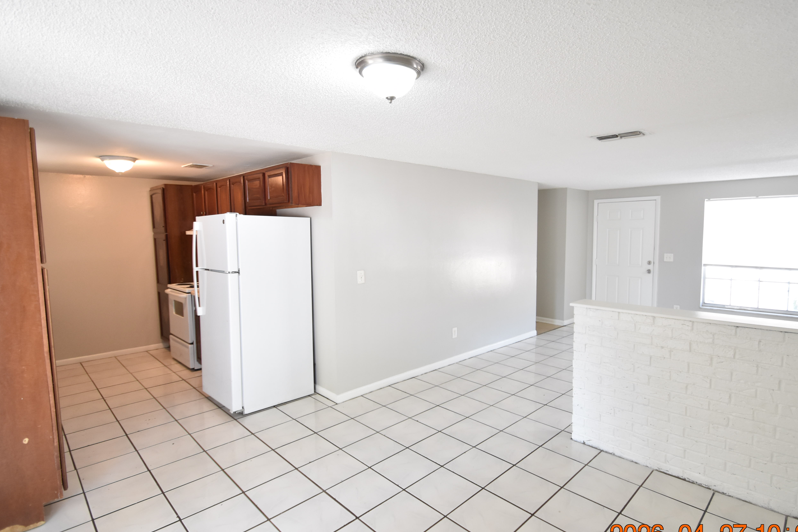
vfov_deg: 67.4
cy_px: 263
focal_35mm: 18
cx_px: 434
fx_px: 399
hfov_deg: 89.8
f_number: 3.5
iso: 800
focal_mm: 10
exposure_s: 1/60
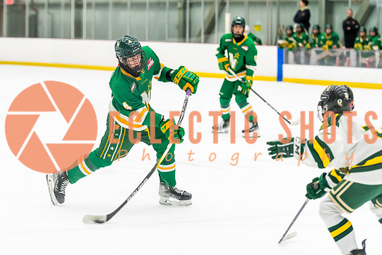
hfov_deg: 14.5
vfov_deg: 9.7
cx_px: 136
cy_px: 116
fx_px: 1499
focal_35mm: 141
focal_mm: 102
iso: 3200
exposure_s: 1/800
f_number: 2.8
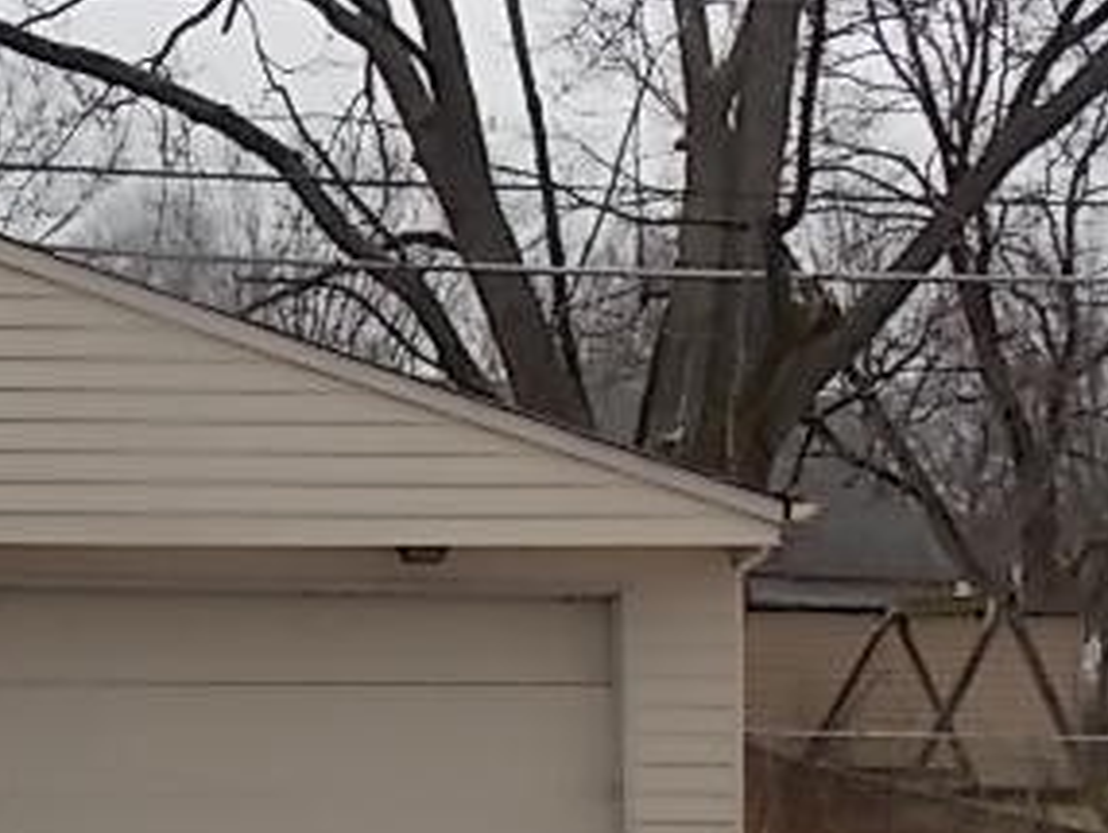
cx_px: 23
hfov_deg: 24.6
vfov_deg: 19.1
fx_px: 2435
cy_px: 736
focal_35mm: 76
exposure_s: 1/125
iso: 80
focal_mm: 6.1
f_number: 3.4
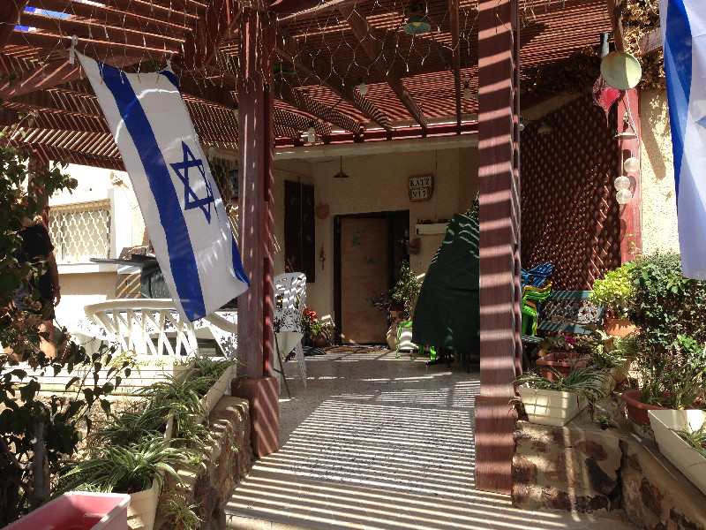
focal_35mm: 33
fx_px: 673
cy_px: 265
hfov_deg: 55.4
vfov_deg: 42.9
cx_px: 353
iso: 50
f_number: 2.4
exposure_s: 1/723
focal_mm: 4.13
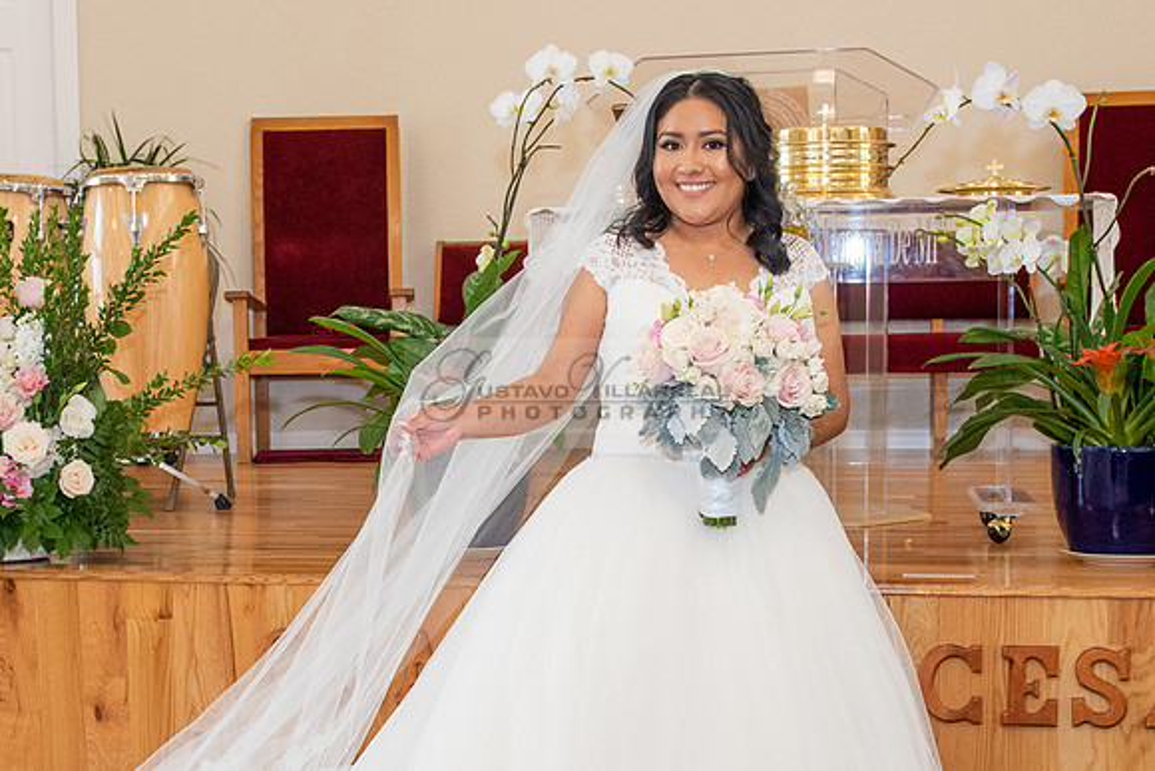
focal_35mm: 60
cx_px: 435
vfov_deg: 22.4
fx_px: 1940
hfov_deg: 33.0
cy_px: 513
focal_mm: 28
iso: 1000
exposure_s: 1/160
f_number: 4.5
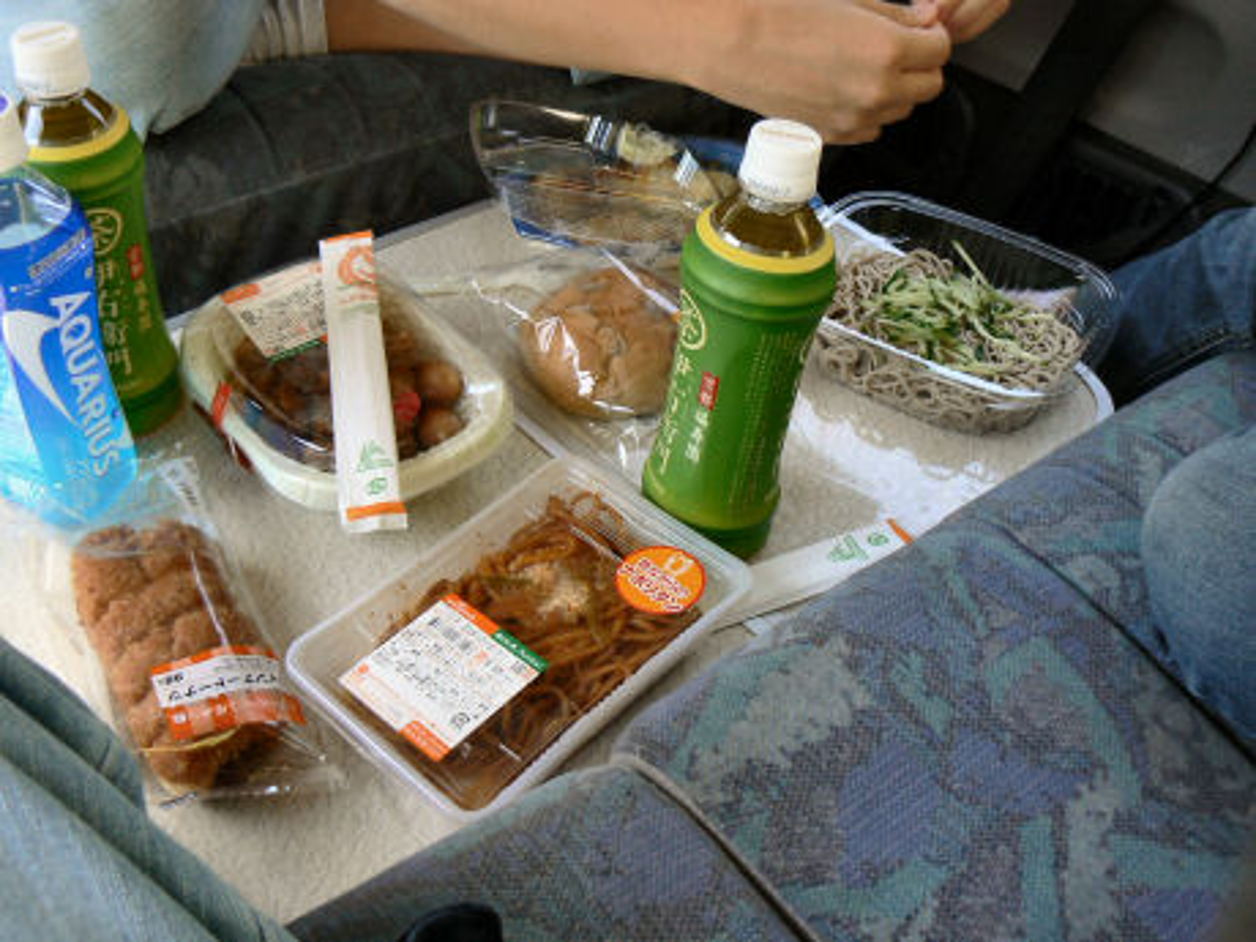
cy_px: 471
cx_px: 628
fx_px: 1306
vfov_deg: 39.7
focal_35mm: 36
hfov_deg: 51.4
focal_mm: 6
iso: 80
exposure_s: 1/40
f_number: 2.8
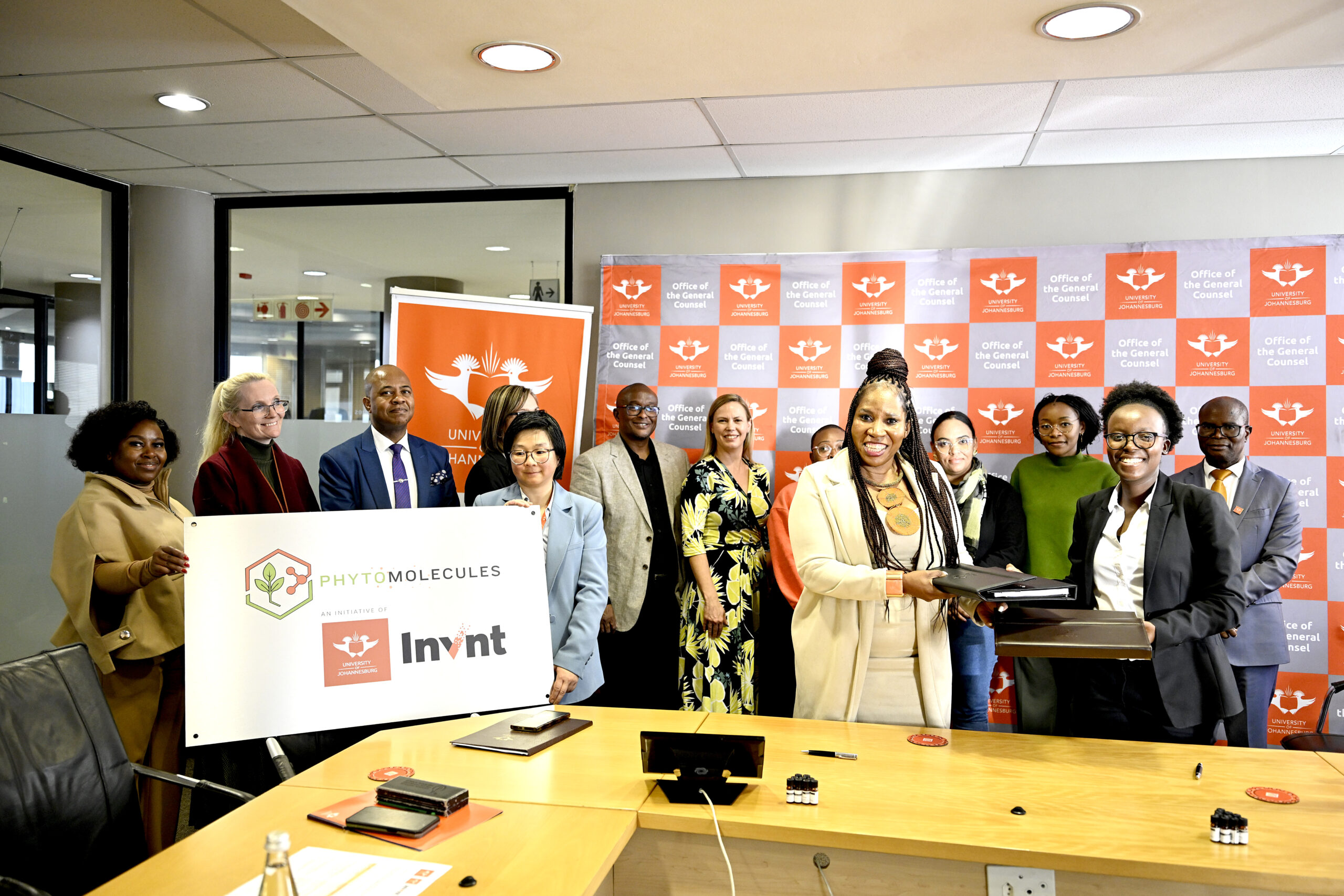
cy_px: 448
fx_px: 1045
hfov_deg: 65.5
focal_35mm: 28
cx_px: 672
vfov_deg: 46.4
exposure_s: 1/125
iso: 2000
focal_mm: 28
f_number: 2.8
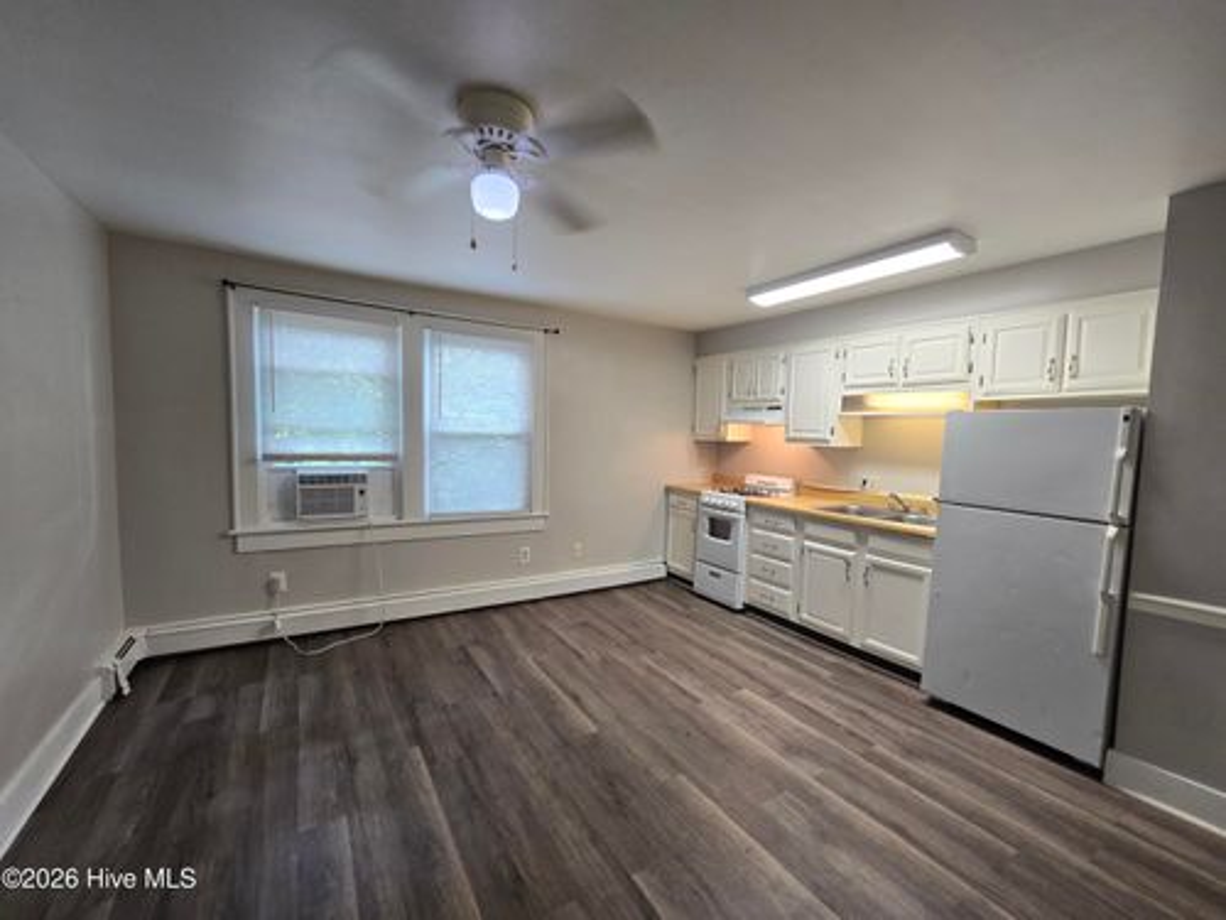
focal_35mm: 13
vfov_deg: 89.9
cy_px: 460
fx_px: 460
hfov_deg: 106.2
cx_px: 613
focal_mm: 2.2
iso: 100
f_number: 2.2
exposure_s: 1/60
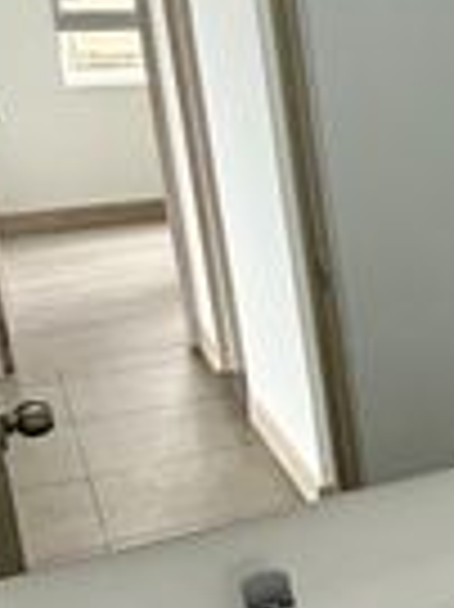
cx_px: 854
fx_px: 1209
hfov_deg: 16.9
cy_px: 290
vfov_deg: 28.2
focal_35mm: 69
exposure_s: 1/120
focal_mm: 2.22
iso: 250
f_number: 2.2
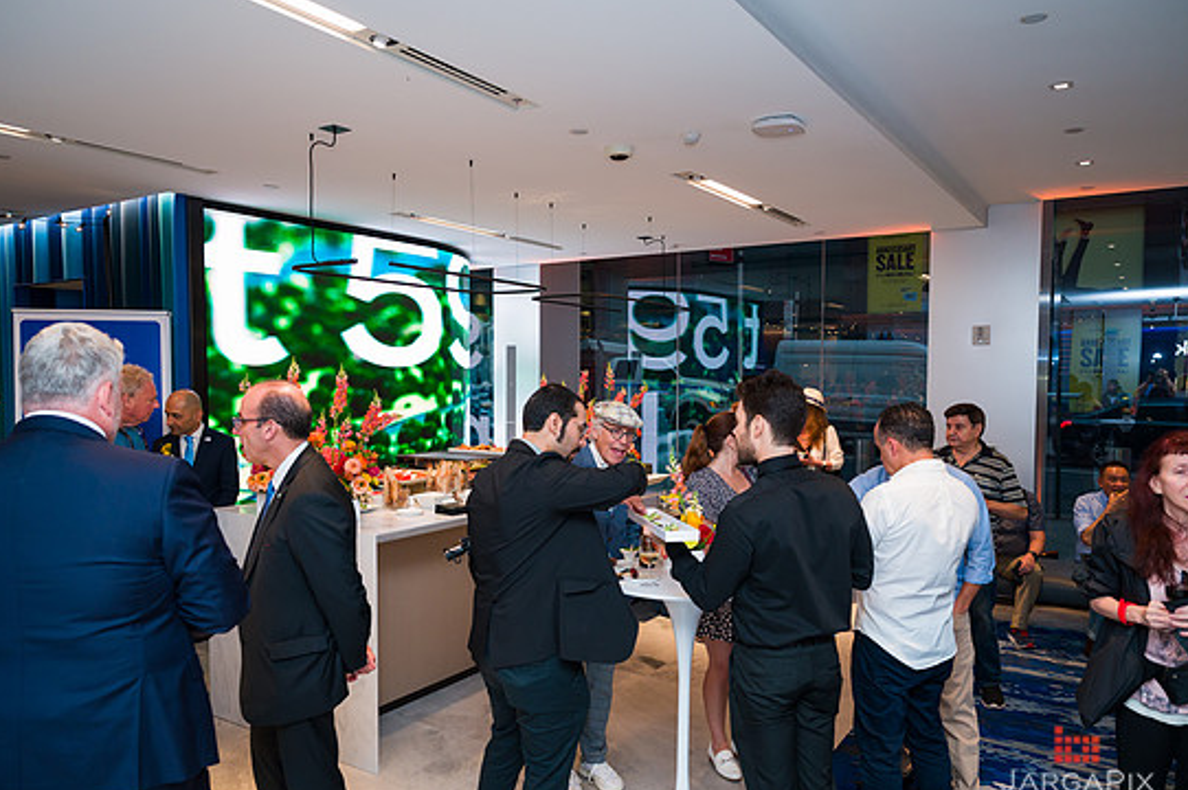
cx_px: 573
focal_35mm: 26
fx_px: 857
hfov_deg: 69.4
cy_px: 417
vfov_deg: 49.5
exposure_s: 1/160
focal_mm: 24
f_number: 3.2
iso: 800
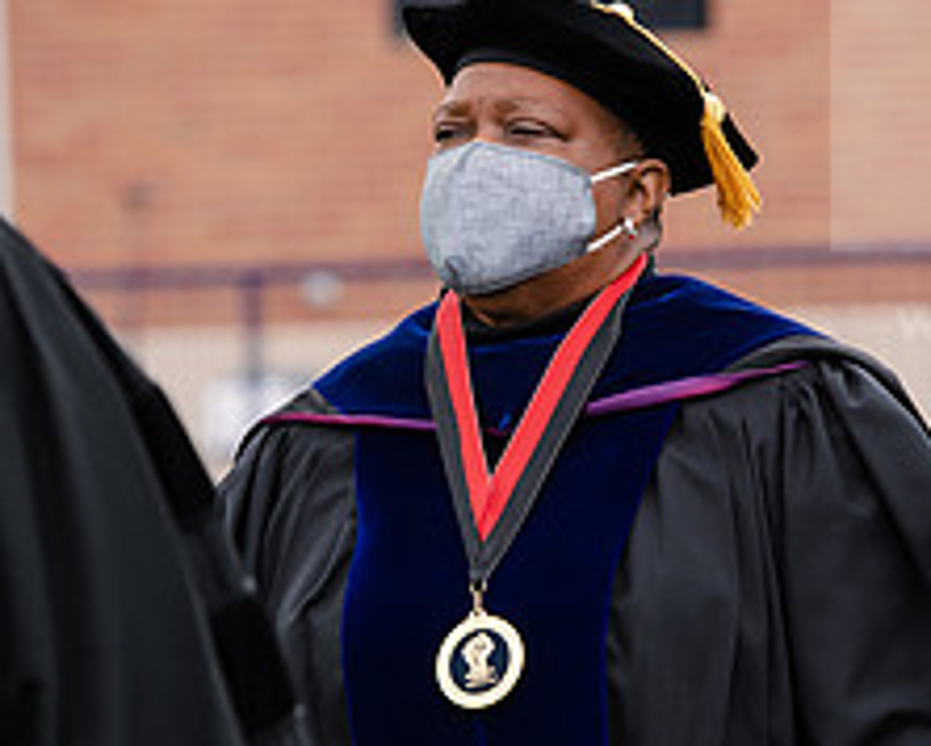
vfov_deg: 3.7
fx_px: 11500
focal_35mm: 417
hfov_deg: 4.6
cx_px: 705
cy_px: 409
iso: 500
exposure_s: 1/640
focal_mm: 170
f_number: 5.6
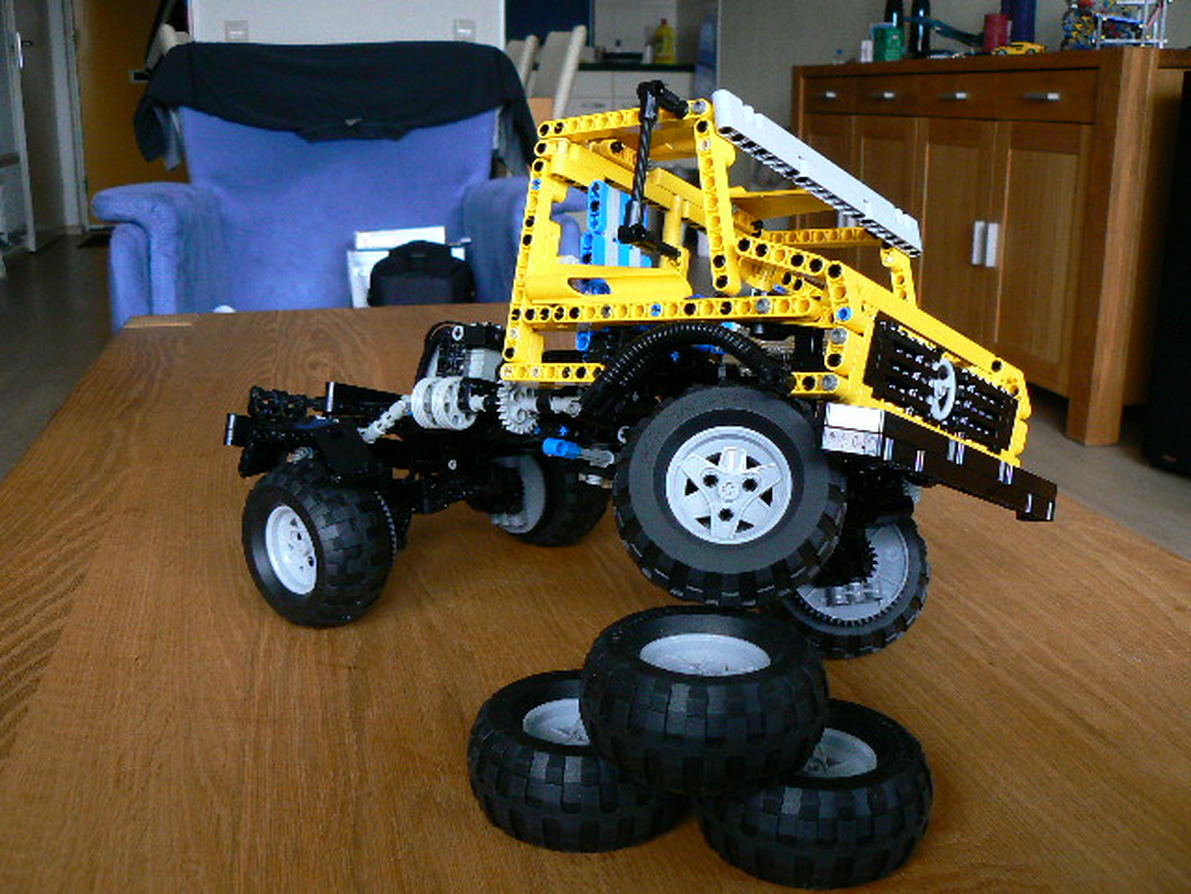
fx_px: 1239
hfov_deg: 51.4
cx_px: 596
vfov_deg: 39.7
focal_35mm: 36
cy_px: 447
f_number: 2.8
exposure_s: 1/30
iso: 200
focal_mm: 6
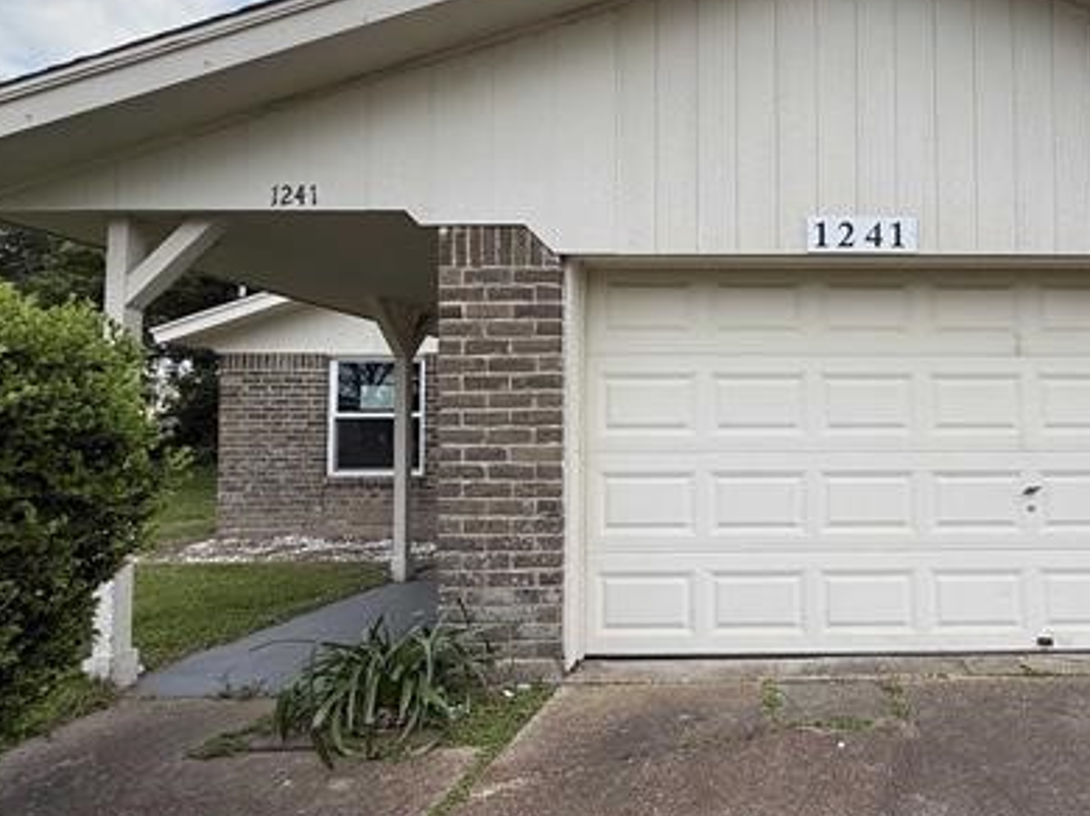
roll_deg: +0.2
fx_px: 724
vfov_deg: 58.8
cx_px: 830
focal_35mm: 23
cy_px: 405
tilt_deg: +3.4
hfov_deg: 68.7
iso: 50
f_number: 2.2
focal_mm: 2.22
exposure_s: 1/651
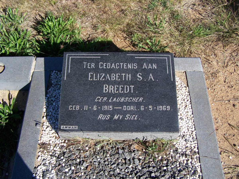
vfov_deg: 37.7
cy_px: 90
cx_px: 120
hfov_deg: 49.0
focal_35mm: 38
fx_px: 262
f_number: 2.8
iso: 80
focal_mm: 6.3
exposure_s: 1/1000
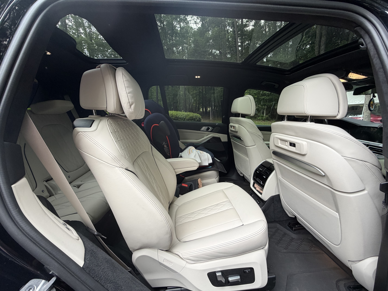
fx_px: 157
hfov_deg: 102.1
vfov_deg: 85.7
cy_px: 146
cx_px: 194
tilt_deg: -10.9
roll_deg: +1.0
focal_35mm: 14
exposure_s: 1/121
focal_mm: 2.22
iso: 200
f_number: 2.2
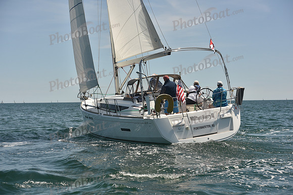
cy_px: 98
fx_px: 570
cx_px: 146
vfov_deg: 19.5
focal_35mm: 70
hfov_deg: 28.8
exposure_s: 1/800
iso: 250
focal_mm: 70
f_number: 5.6
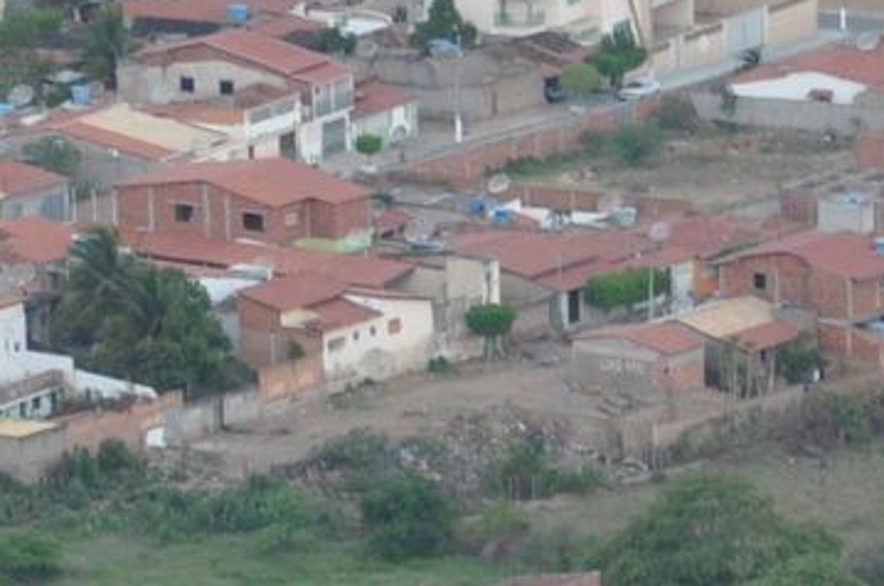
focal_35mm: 562
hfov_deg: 3.7
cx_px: 128
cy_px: 885
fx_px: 13776
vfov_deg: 2.4
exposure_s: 1/40
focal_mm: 70
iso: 500
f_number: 5.3
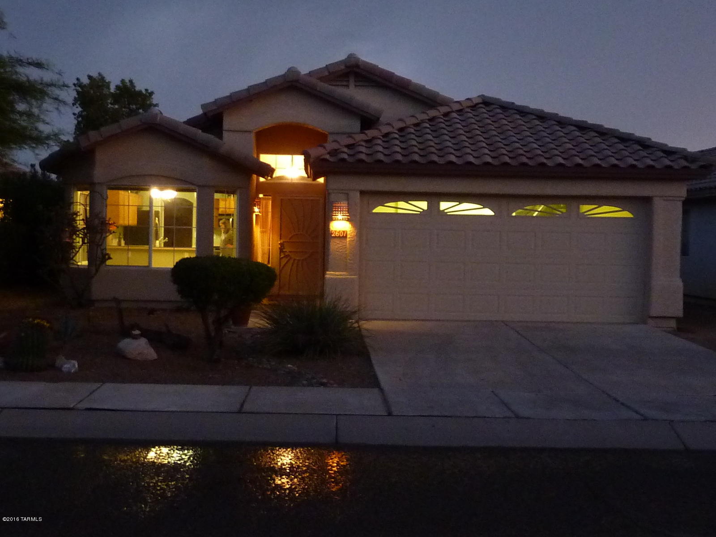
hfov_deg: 37.5
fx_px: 1055
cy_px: 268
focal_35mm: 51
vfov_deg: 28.6
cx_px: 358
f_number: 3.4
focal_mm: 4.7
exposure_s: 1/8
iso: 400
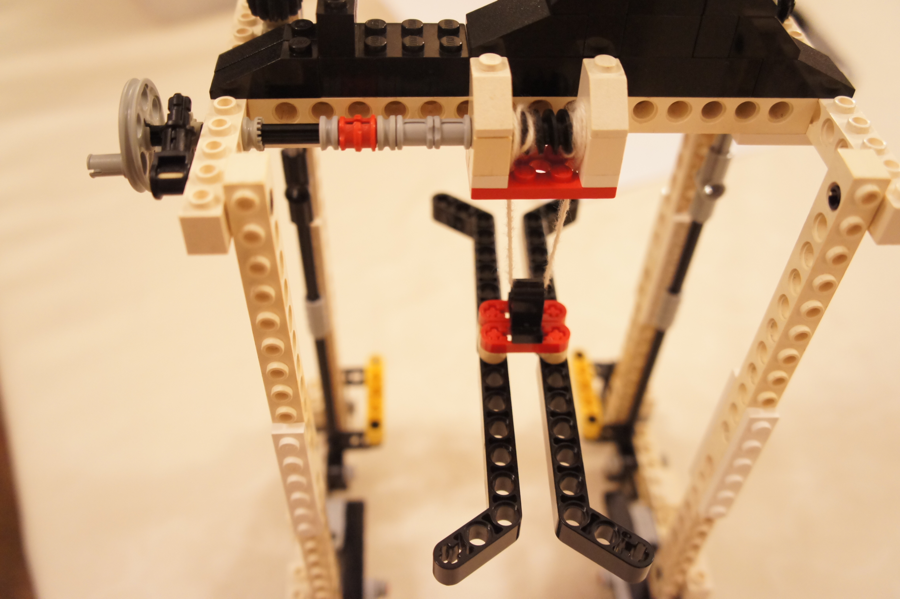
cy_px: 300
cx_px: 450
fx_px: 787
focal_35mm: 32
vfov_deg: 41.7
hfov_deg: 59.5
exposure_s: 1/125
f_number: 4
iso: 6400
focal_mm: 21
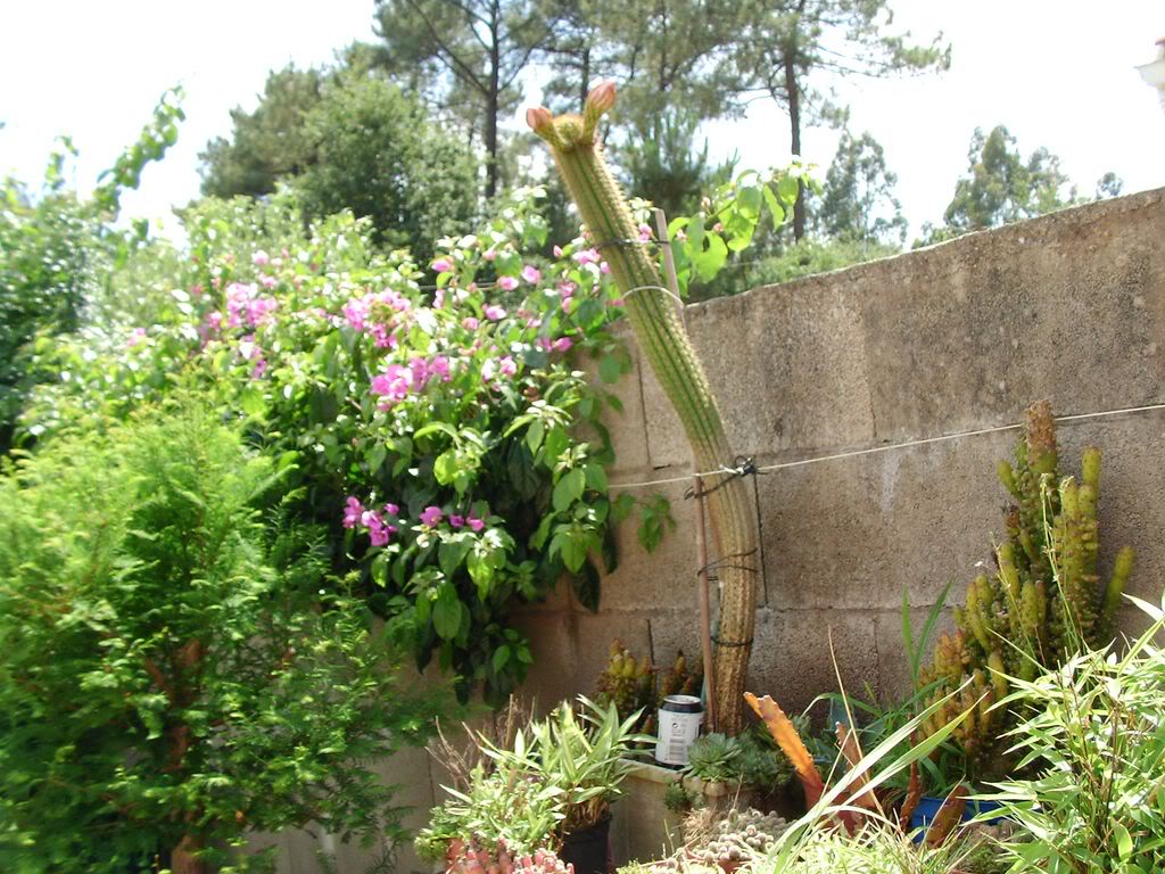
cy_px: 437
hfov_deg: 49.0
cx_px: 582
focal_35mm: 38
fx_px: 1279
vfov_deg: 37.7
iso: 50
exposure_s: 1/318
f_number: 3.5
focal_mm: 5.8
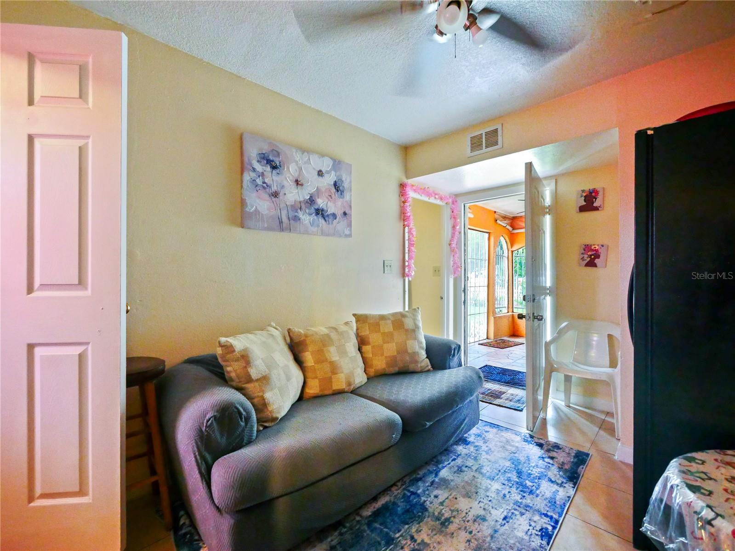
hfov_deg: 102.1
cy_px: 276
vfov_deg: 85.7
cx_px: 368
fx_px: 297
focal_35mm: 14
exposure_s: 1/30
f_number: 4
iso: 3200
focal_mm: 7
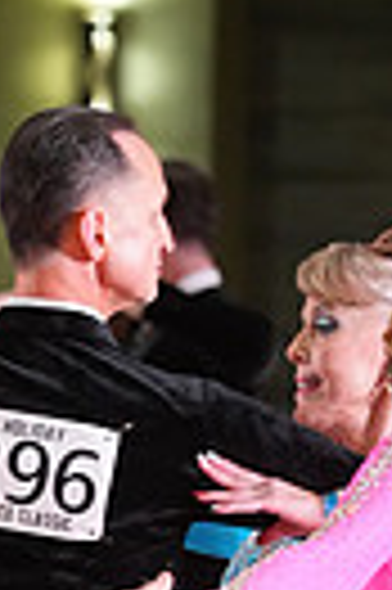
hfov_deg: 2.1
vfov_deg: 3.2
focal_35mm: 644
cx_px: 16
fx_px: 10546
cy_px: 968
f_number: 5
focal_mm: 145
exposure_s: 1/200
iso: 3200
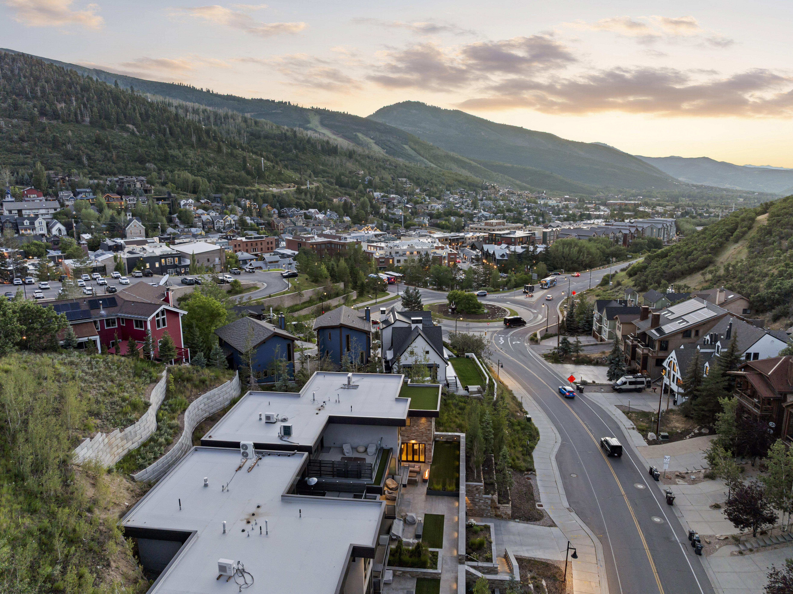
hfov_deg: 71.6
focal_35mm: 24
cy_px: 297
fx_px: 550
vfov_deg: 56.8
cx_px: 396
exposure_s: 1/30
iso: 300
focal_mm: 12.29
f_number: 2.8
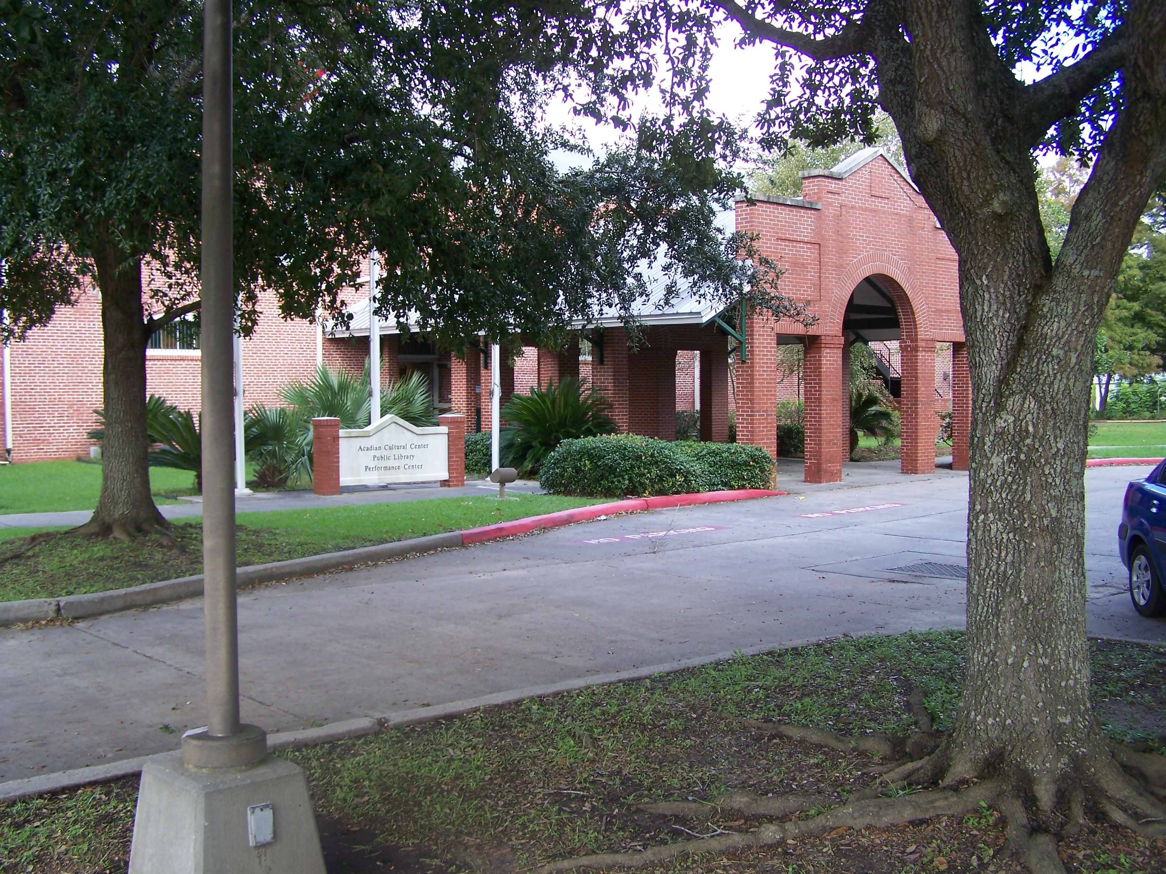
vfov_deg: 37.7
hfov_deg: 49.0
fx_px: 1280
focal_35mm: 38
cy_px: 437
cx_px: 583
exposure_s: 1/80
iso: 64
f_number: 2.8
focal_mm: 6.3
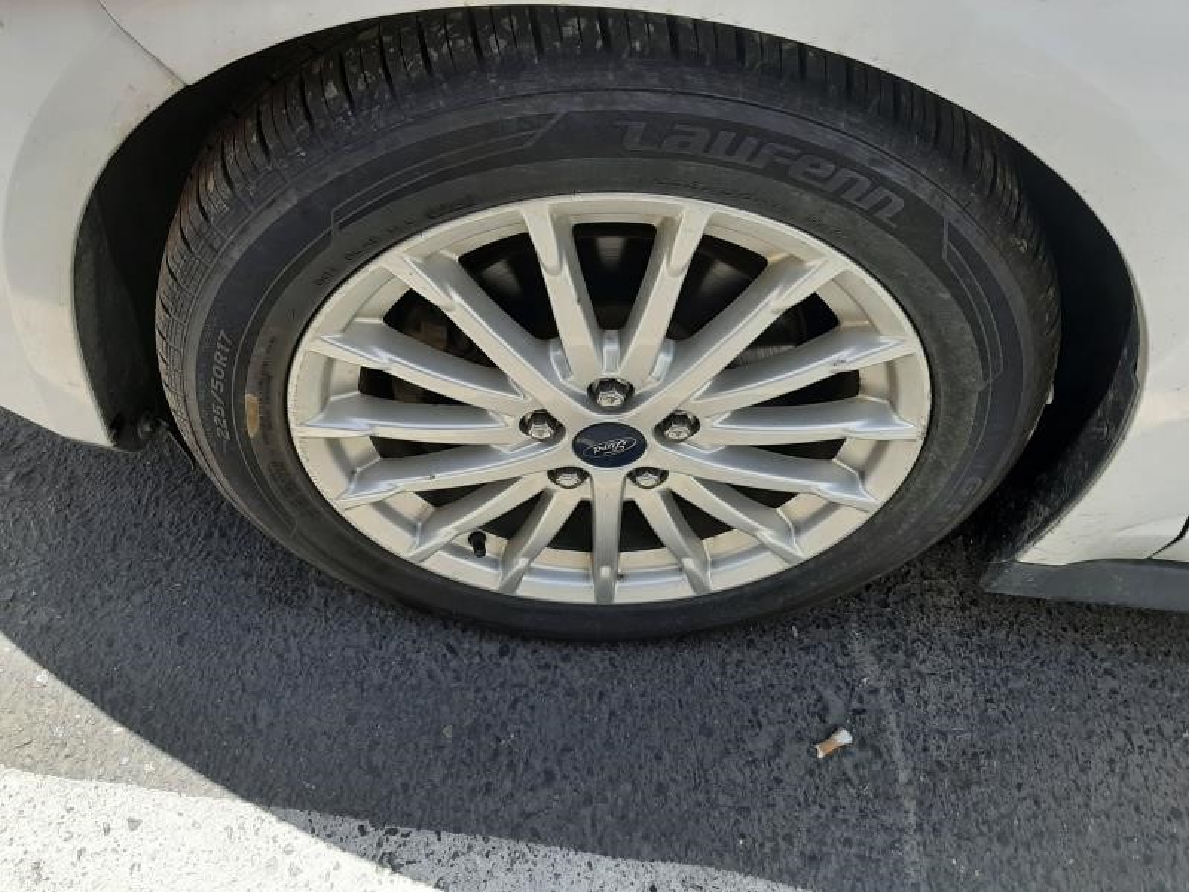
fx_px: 893
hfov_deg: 67.3
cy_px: 446
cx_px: 594
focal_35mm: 26
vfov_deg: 53.1
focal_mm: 3.93
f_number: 1.7
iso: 40
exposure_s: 1/526
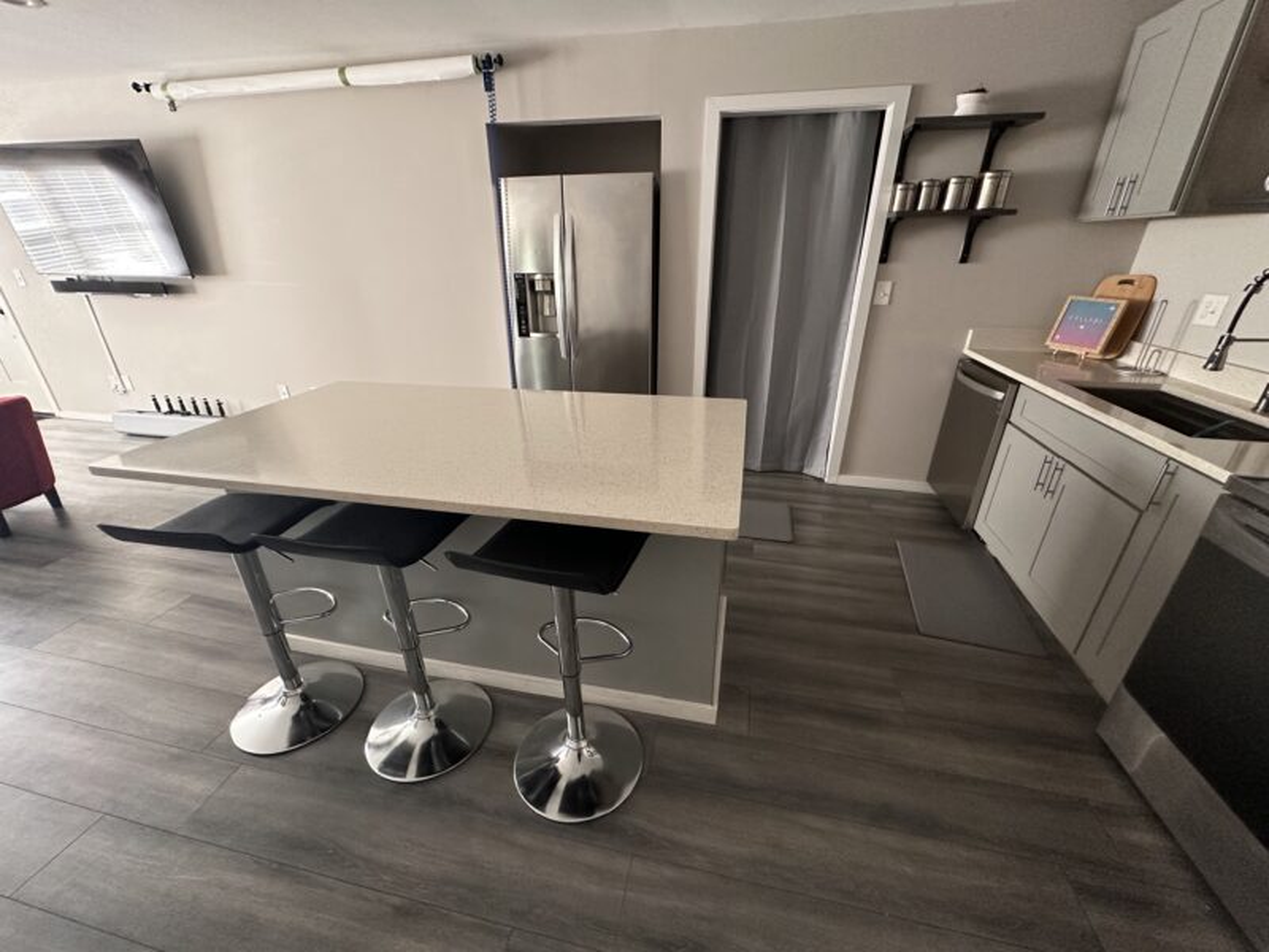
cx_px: 634
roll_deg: +0.6
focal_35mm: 14
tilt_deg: -23.5
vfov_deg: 85.7
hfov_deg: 102.1
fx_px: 513
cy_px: 476
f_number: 2.2
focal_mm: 2.22
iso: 320
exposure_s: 1/66
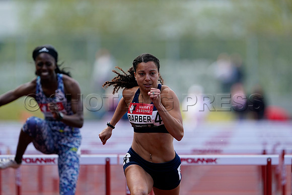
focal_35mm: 600
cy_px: 98
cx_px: 146
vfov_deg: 2.3
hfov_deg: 3.4
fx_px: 4868
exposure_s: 1/640
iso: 500
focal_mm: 600
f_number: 5
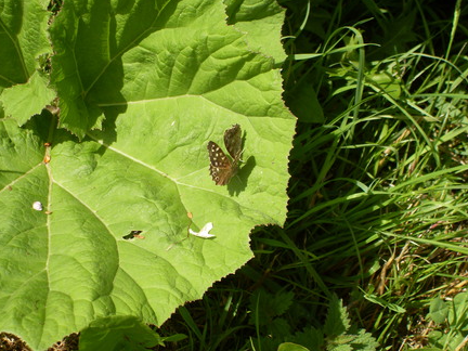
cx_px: 233
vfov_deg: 13.7
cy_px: 174
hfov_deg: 18.2
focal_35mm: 108
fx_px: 1460
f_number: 5.2
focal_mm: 18.1
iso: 80
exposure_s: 1/350
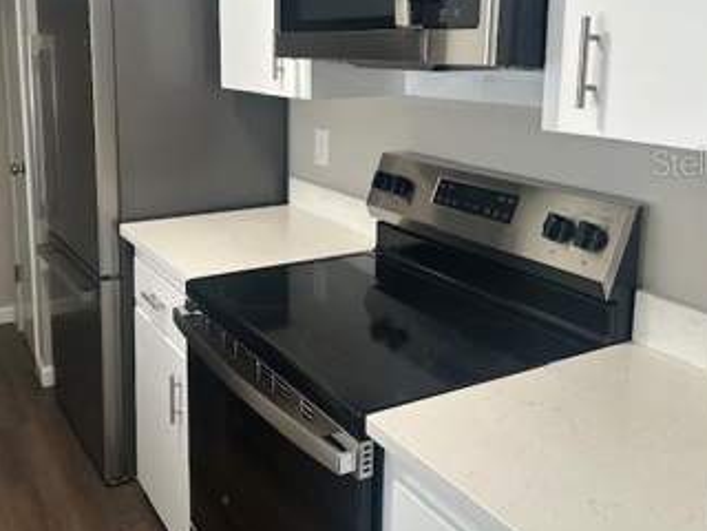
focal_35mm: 36
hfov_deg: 51.0
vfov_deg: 39.0
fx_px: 735
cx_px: 278
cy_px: 162
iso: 200
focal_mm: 6.86
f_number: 1.78
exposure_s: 1/120
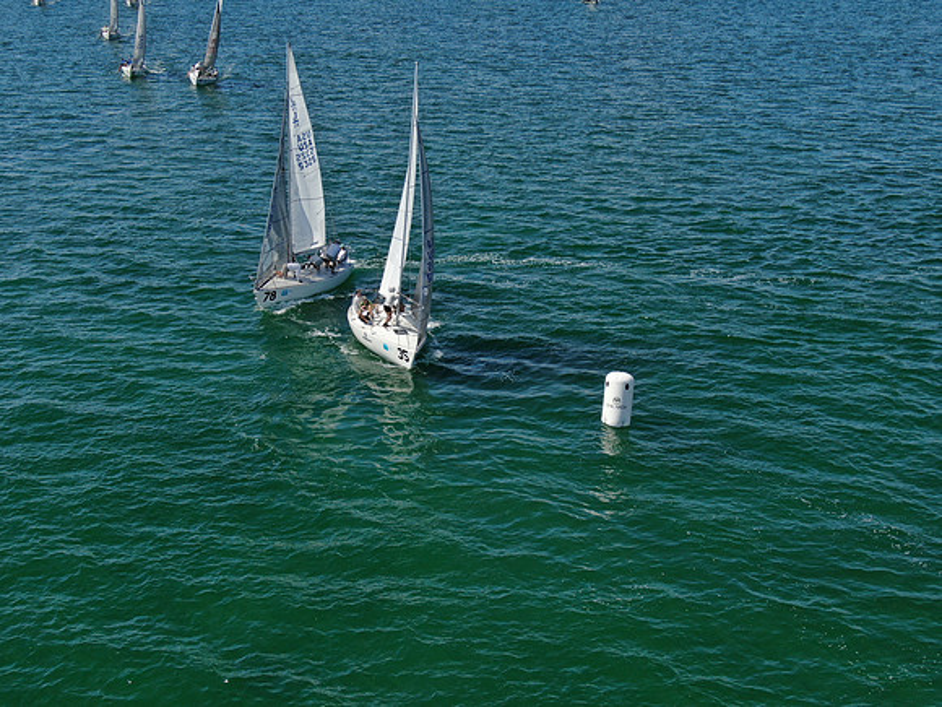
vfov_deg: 30.3
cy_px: 354
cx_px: 471
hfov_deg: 39.7
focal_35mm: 48
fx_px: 1306
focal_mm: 8.6
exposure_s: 1/1000
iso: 100
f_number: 3.8
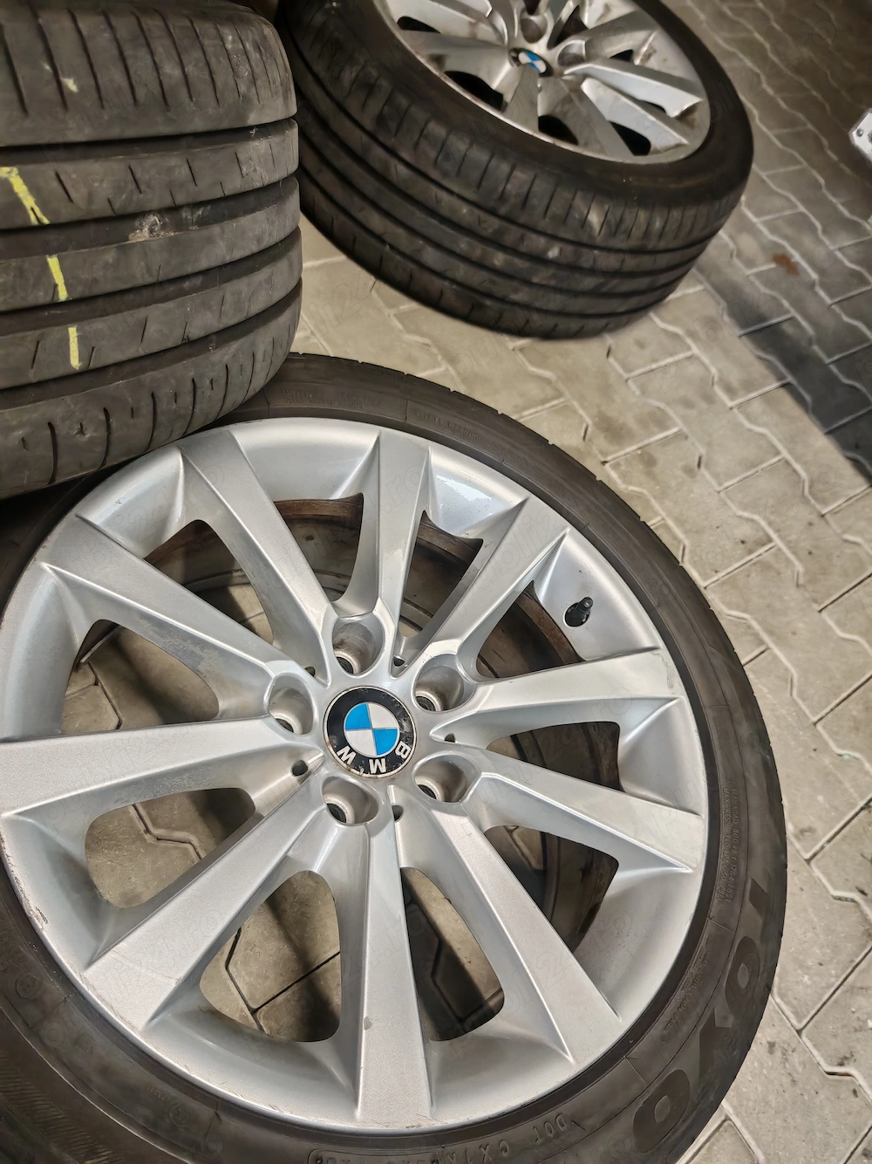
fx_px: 907
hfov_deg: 51.3
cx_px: 436
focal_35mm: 27
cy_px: 582
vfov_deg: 65.3
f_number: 1.4
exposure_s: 1/240
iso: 500
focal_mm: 6.83
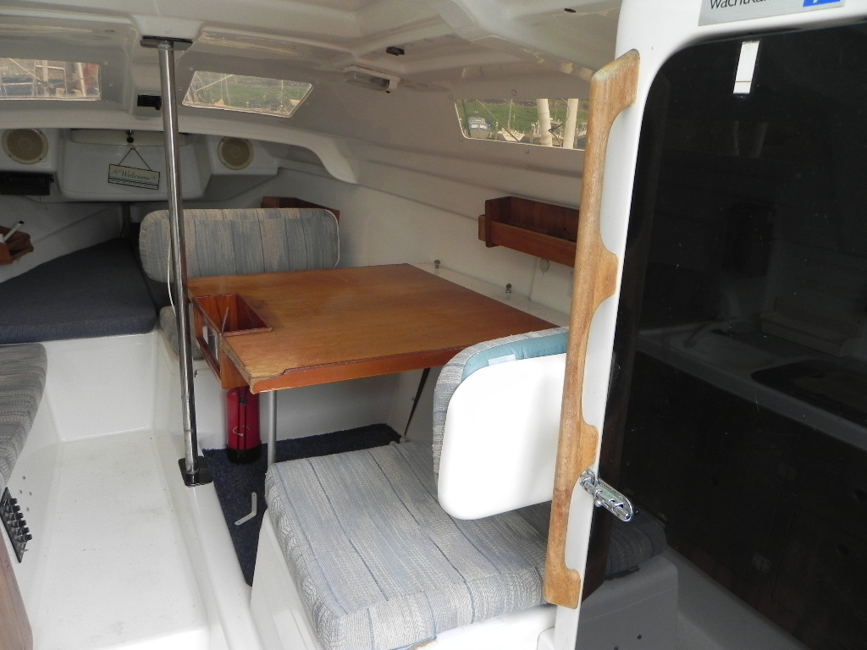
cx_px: 434
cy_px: 325
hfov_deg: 67.3
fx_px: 651
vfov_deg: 53.1
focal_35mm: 26
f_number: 3.5
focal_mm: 4.6
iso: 160
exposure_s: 1/110
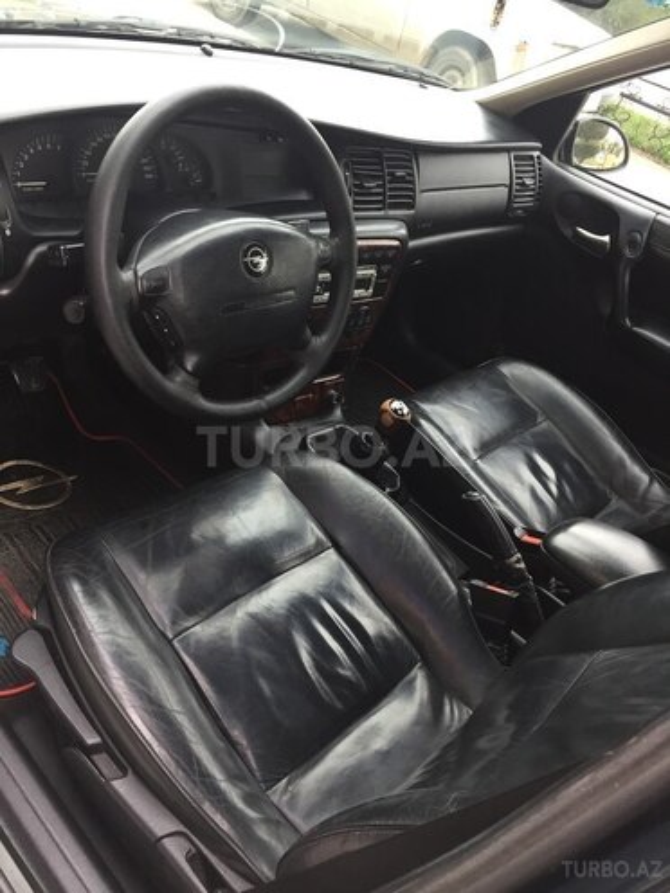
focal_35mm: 29
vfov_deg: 61.7
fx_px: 748
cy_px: 446
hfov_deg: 48.2
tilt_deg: -36.0
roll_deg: -18.7
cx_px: 335
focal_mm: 4.15
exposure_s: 1/33
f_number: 2.2
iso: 50
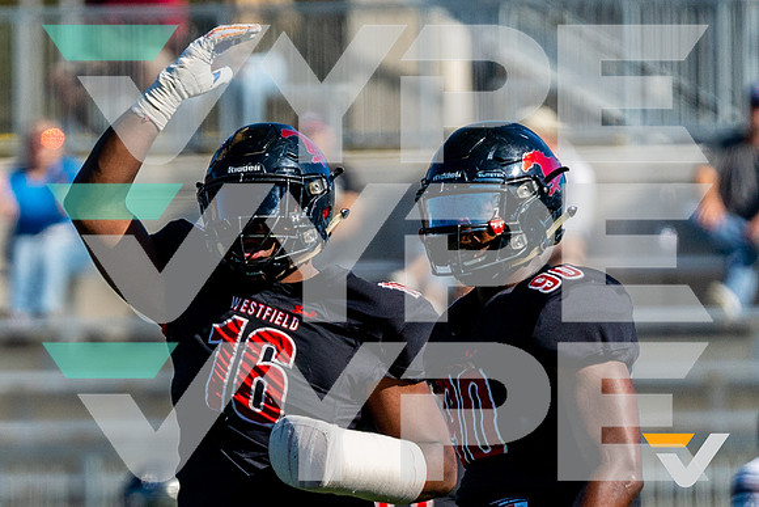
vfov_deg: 2.2
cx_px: 139
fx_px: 13226
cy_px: 414
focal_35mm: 627
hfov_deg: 3.3
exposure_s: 1/3200
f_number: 2.8
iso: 400
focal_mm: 200
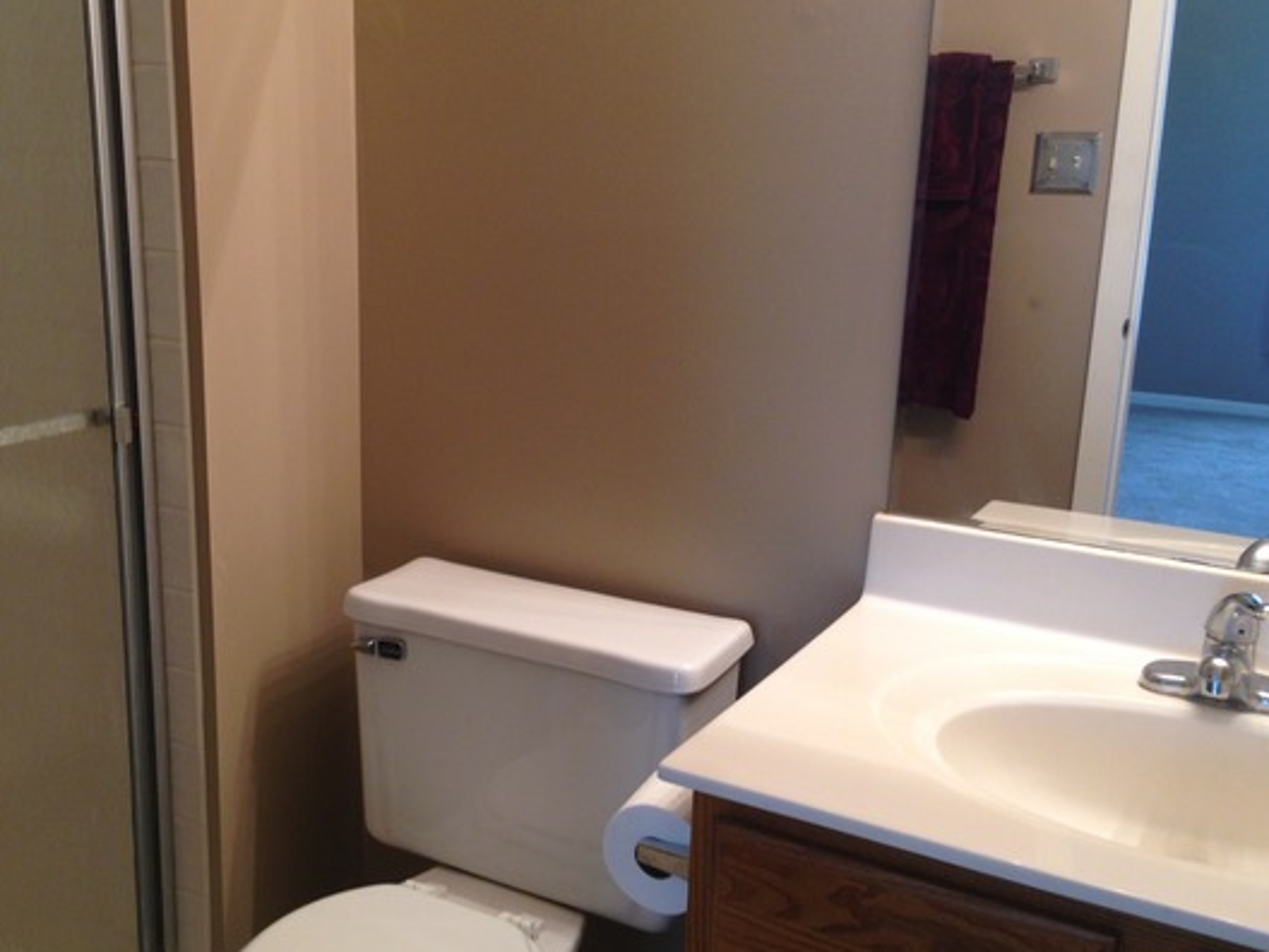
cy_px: 481
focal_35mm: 40
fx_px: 1466
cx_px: 522
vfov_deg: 36.0
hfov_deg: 46.6
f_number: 2.4
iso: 80
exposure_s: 1/20
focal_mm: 4.12
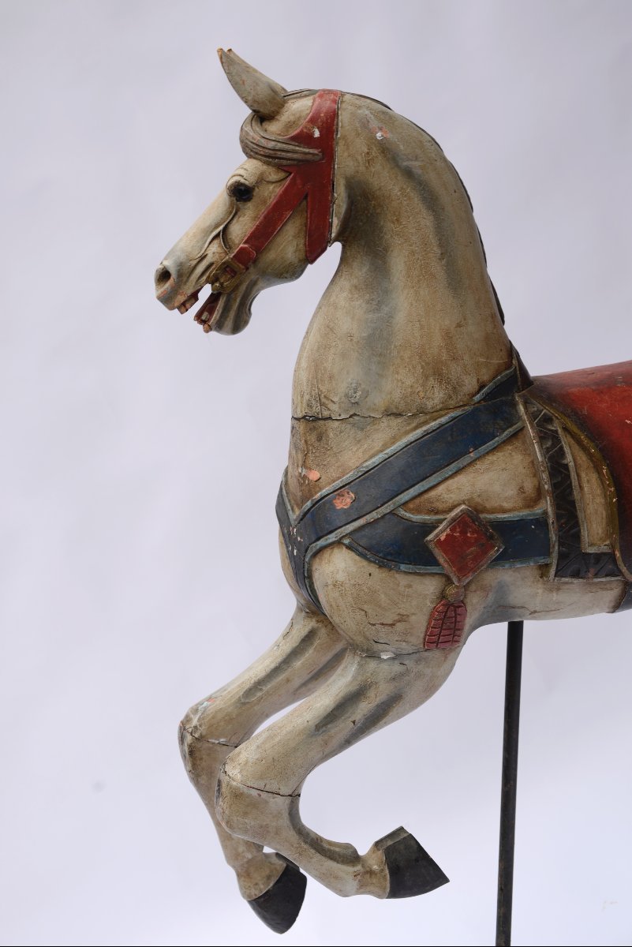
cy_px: 474
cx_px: 316
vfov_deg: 39.6
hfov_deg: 27.0
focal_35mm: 50
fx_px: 1315
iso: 100
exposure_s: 1/80
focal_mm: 50
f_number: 6.3
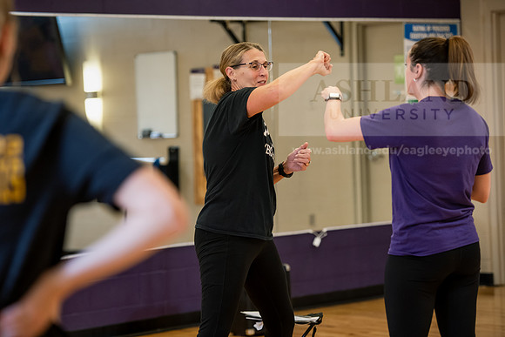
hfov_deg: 17.1
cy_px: 168
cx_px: 252
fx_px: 1684
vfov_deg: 11.4
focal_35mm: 120
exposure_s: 1/200
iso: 1000
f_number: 3.2
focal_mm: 120
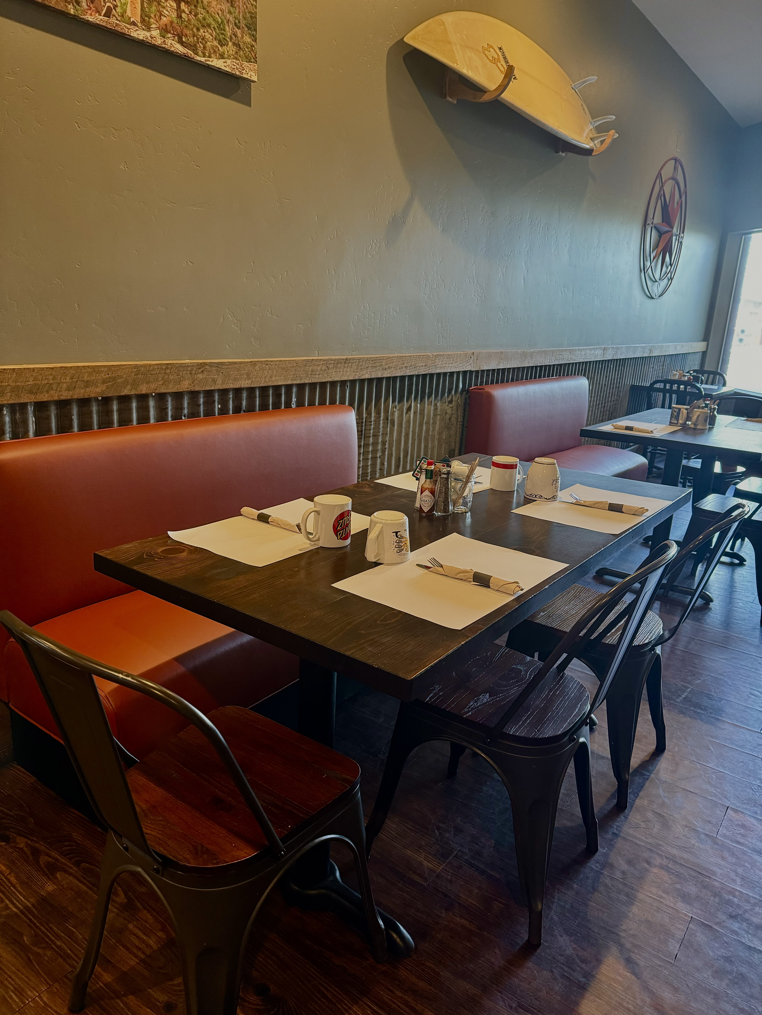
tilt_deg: -16.6
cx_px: 381
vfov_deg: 71.6
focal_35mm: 24
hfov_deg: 56.8
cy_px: 508
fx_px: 704
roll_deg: -3.5
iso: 400
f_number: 1.78
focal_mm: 6.76
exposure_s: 1/60
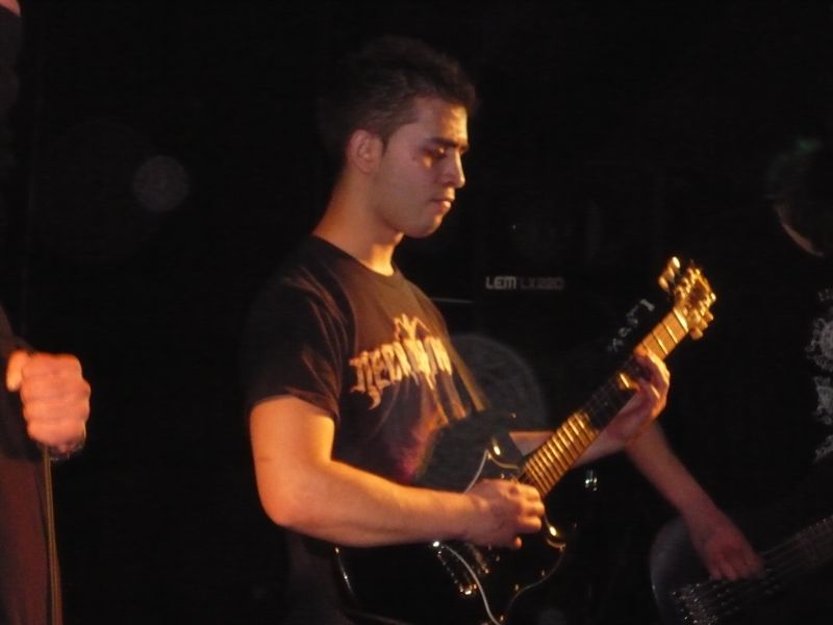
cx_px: 416
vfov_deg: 14.8
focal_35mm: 100
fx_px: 2406
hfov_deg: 19.6
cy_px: 312
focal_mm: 16.4
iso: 640
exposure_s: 1/30
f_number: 5.6
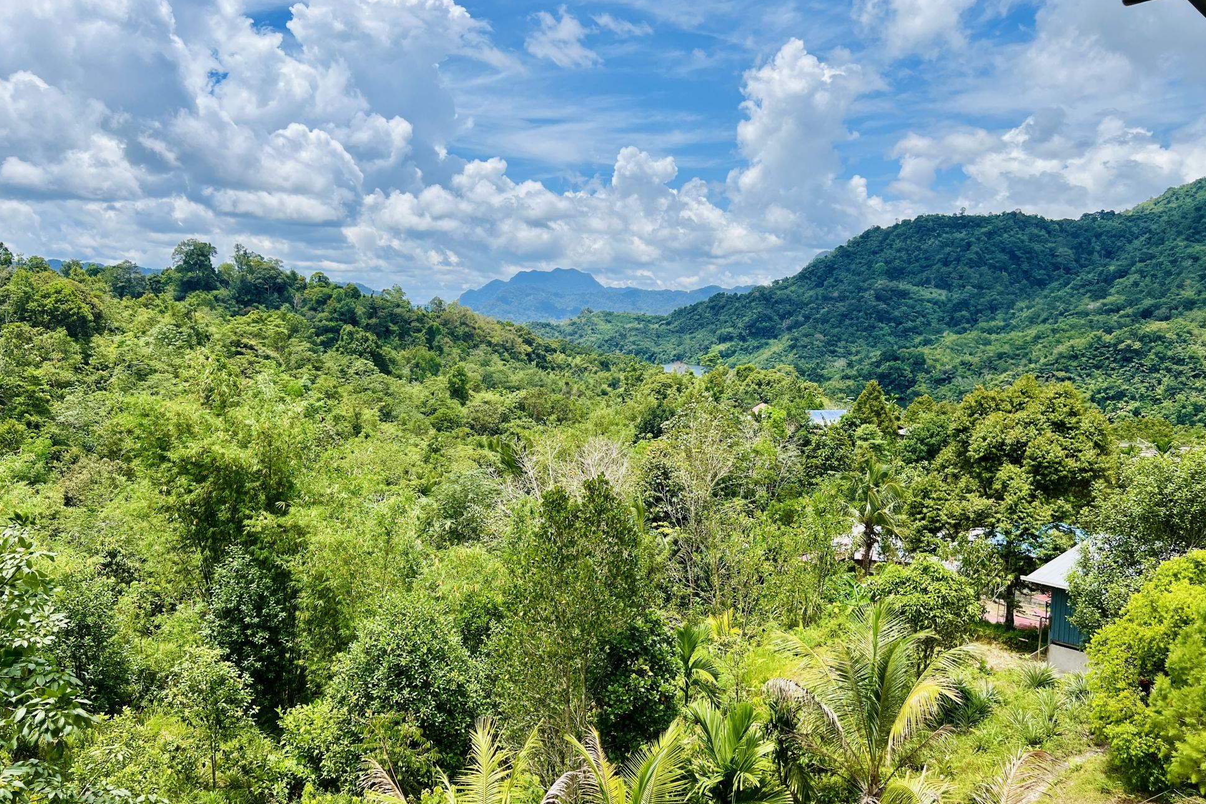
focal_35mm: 28
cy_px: 436
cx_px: 593
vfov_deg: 46.4
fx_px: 938
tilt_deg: -6.5
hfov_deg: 65.5
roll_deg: -0.6
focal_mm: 5.7
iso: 50
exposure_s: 1/4831
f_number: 1.5
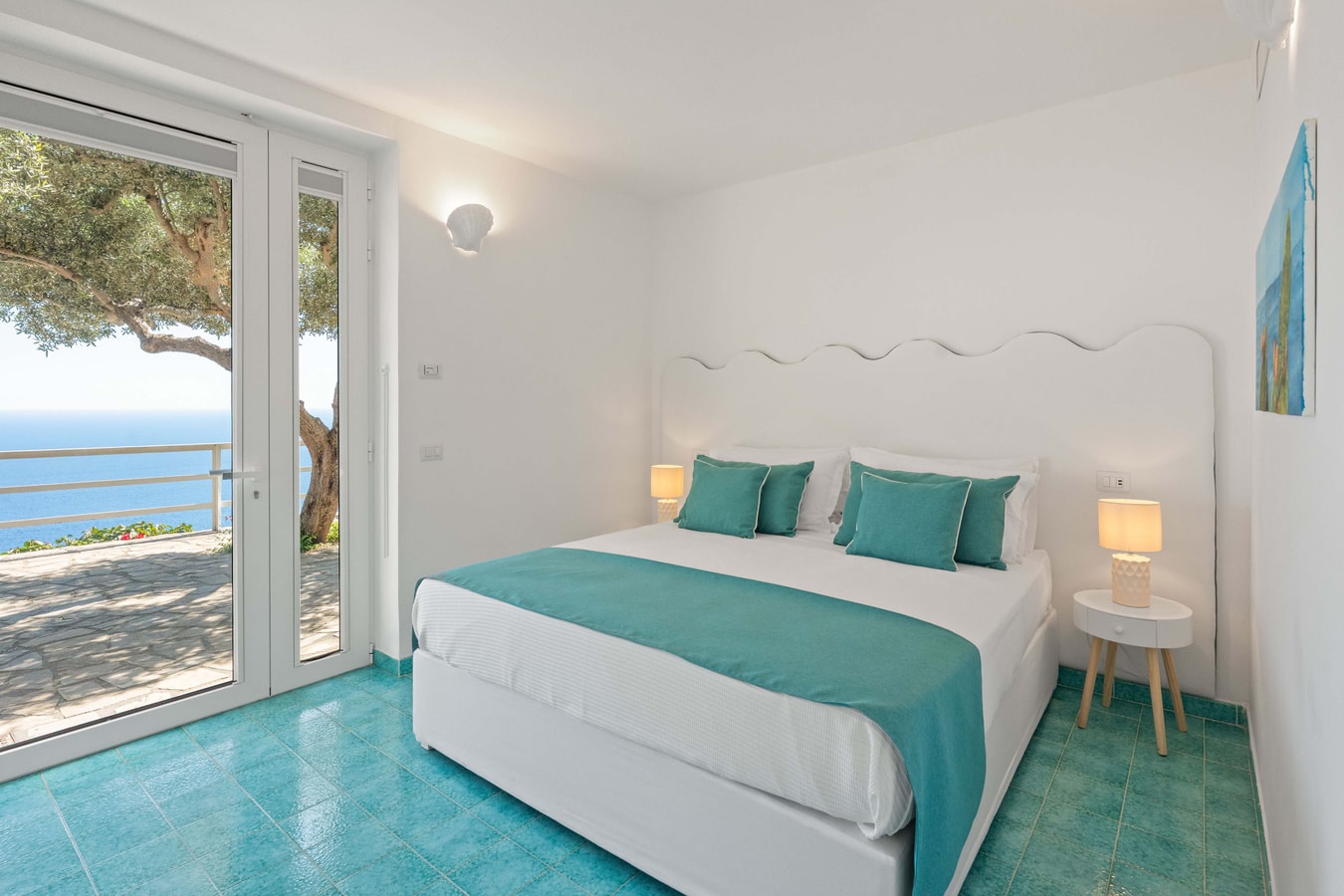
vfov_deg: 70.8
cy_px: 448
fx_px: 631
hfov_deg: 93.6
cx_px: 672
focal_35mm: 17
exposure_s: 1/60
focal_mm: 16.9
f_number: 9
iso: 1250
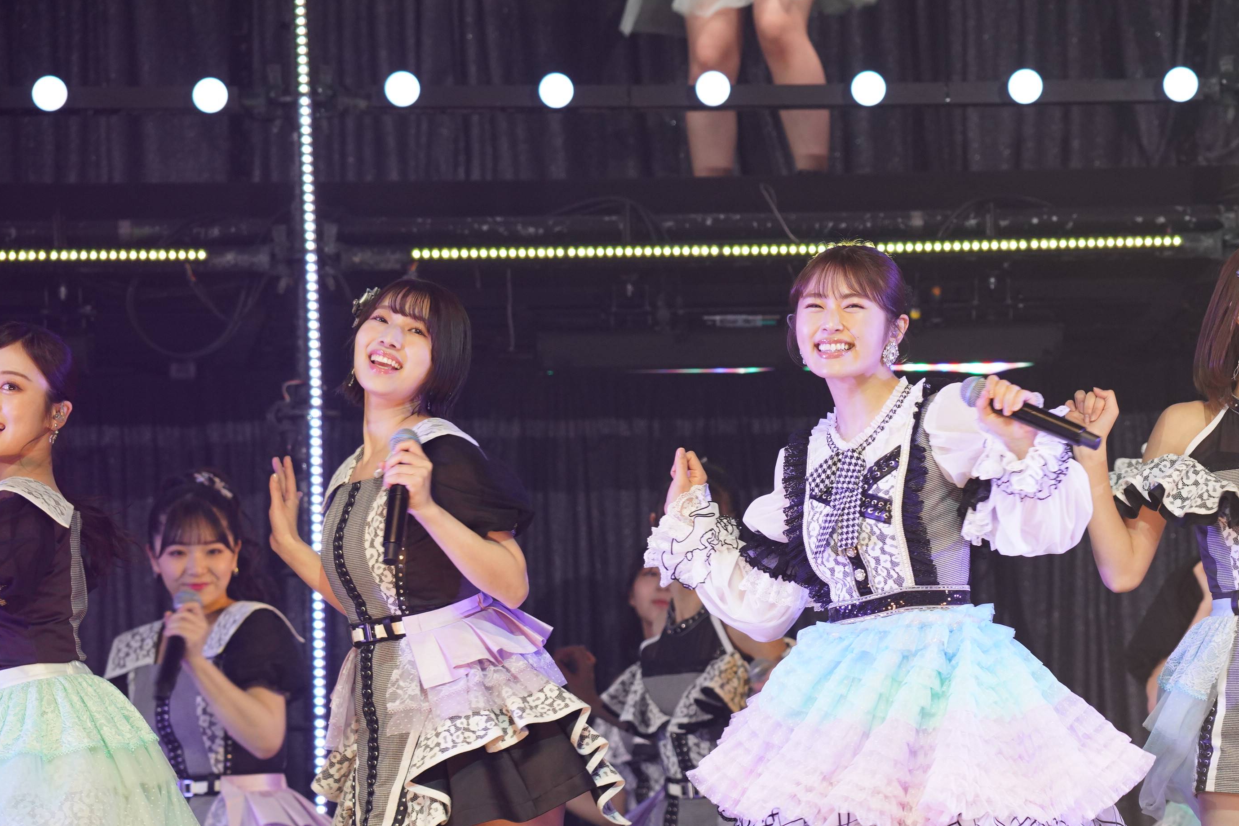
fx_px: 13422
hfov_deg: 5.3
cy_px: 594
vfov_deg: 3.5
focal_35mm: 390
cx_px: 847
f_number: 6.3
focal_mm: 270
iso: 1600
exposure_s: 1/320
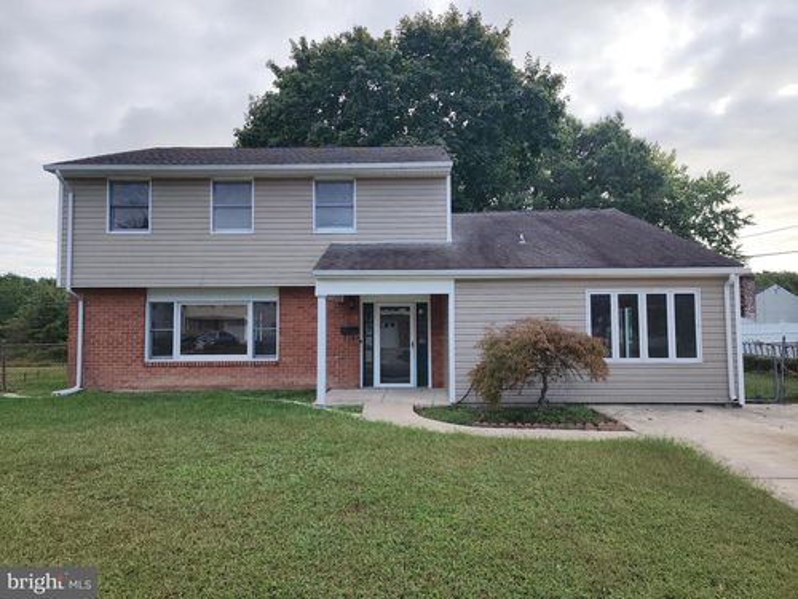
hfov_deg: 73.9
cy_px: 300
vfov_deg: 58.9
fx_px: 530
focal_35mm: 23
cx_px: 399
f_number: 1.8
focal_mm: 6.4
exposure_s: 1/337
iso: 12
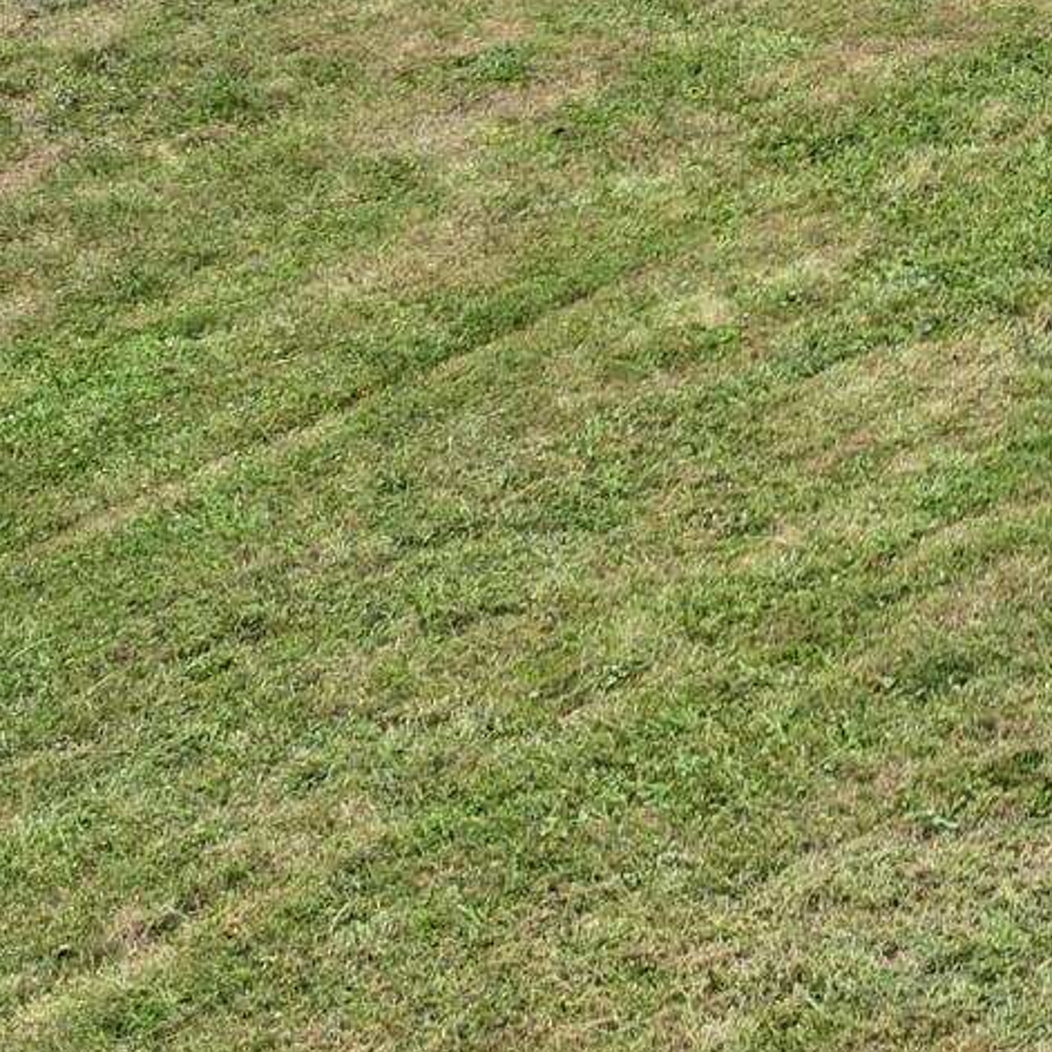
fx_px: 4642
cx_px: 1242
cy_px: -285
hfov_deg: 12.6
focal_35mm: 135
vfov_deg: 12.6
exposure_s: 1/800
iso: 130
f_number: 2.8
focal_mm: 12.29
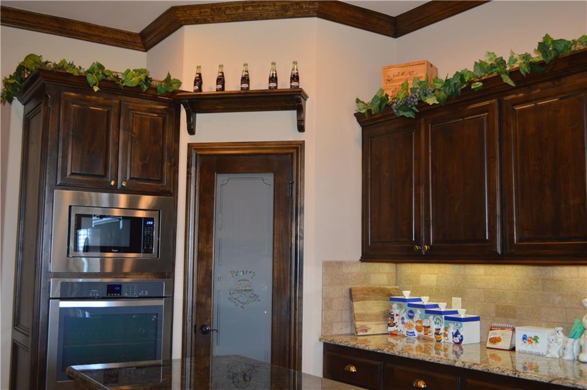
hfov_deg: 49.6
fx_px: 635
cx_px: 294
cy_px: 195
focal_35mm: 39
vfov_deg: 34.1
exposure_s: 1/60
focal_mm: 26
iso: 400
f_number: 4.2
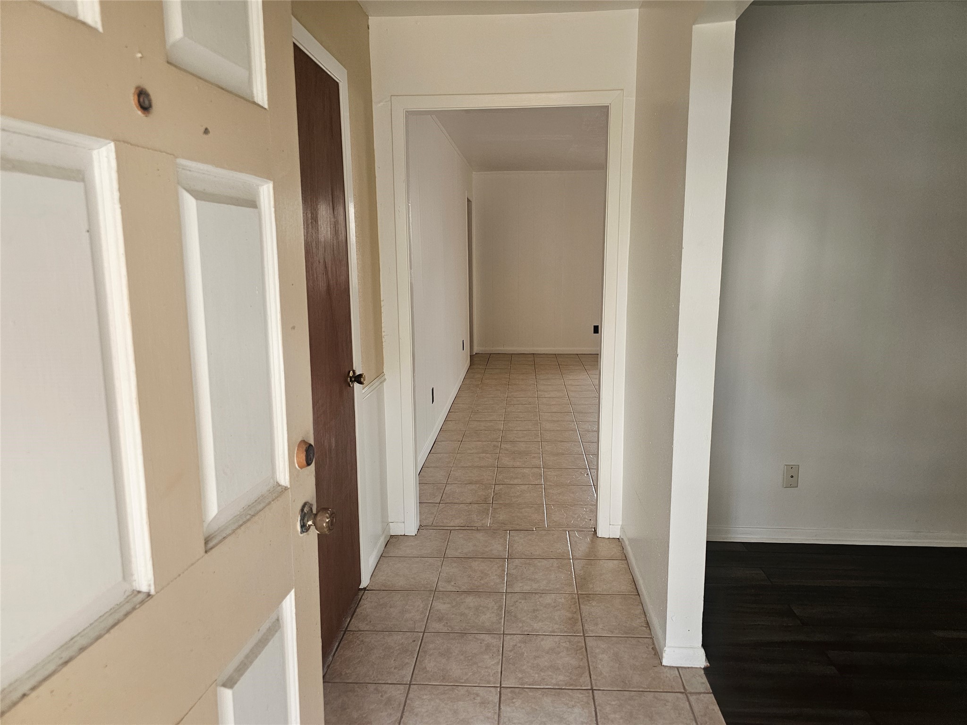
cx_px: 484
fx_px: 643
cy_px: 362
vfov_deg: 58.9
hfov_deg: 73.9
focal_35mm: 23
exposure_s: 1/120
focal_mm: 6.3
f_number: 1.7
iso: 200
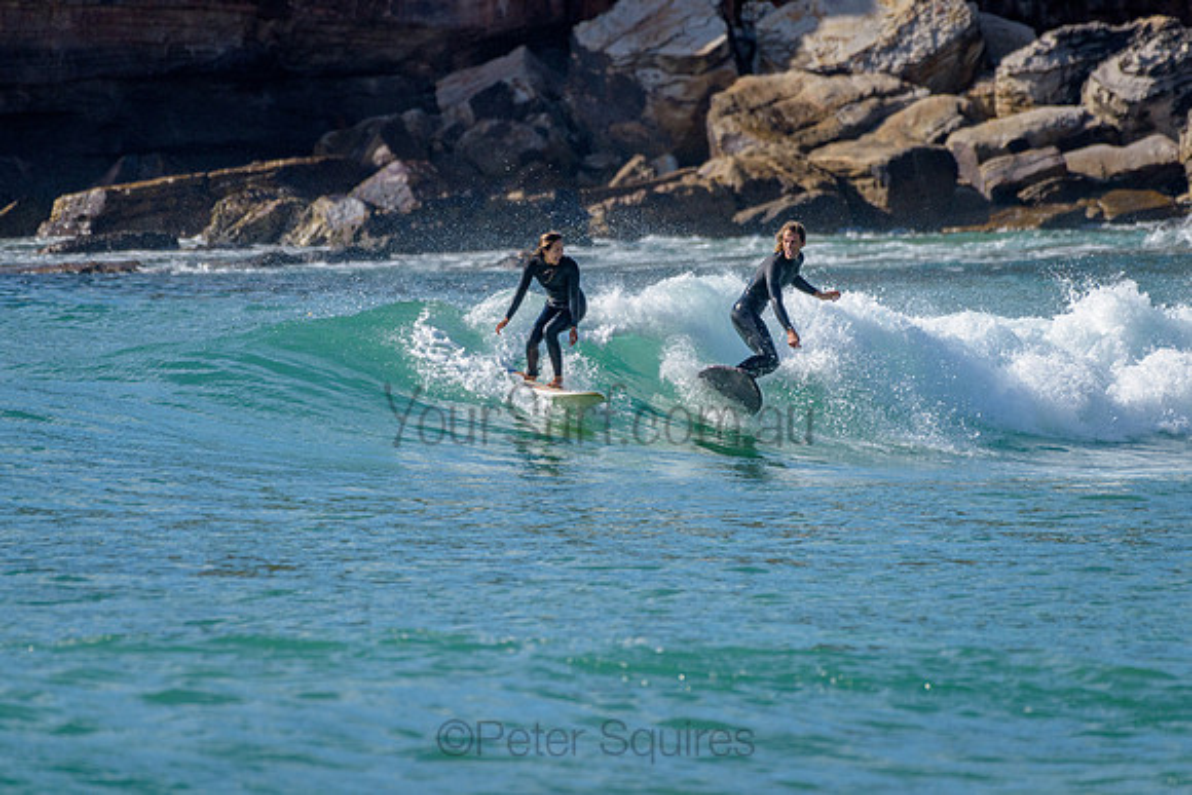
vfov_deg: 2.2
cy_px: 354
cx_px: 560
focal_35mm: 613
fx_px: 20296
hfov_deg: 3.4
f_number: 5.6
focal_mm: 500
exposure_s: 1/3200
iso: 360
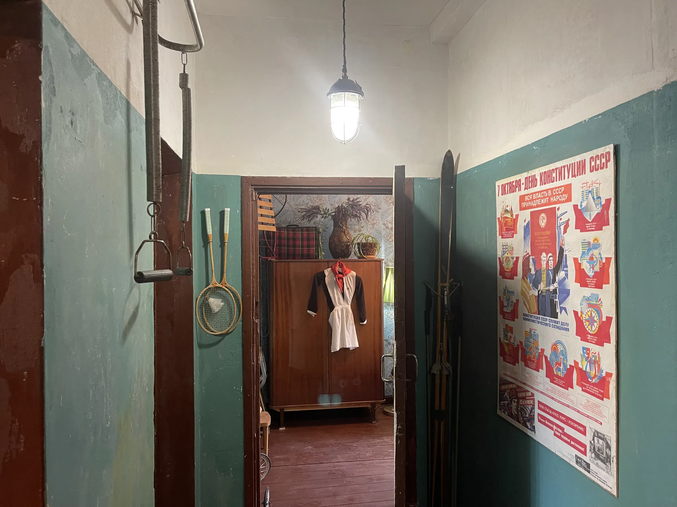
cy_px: 254
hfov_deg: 67.3
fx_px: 508
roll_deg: +0.4
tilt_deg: +0.0
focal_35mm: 26
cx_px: 338
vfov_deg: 53.1
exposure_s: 1/50
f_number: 1.6
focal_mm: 5.1
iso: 200
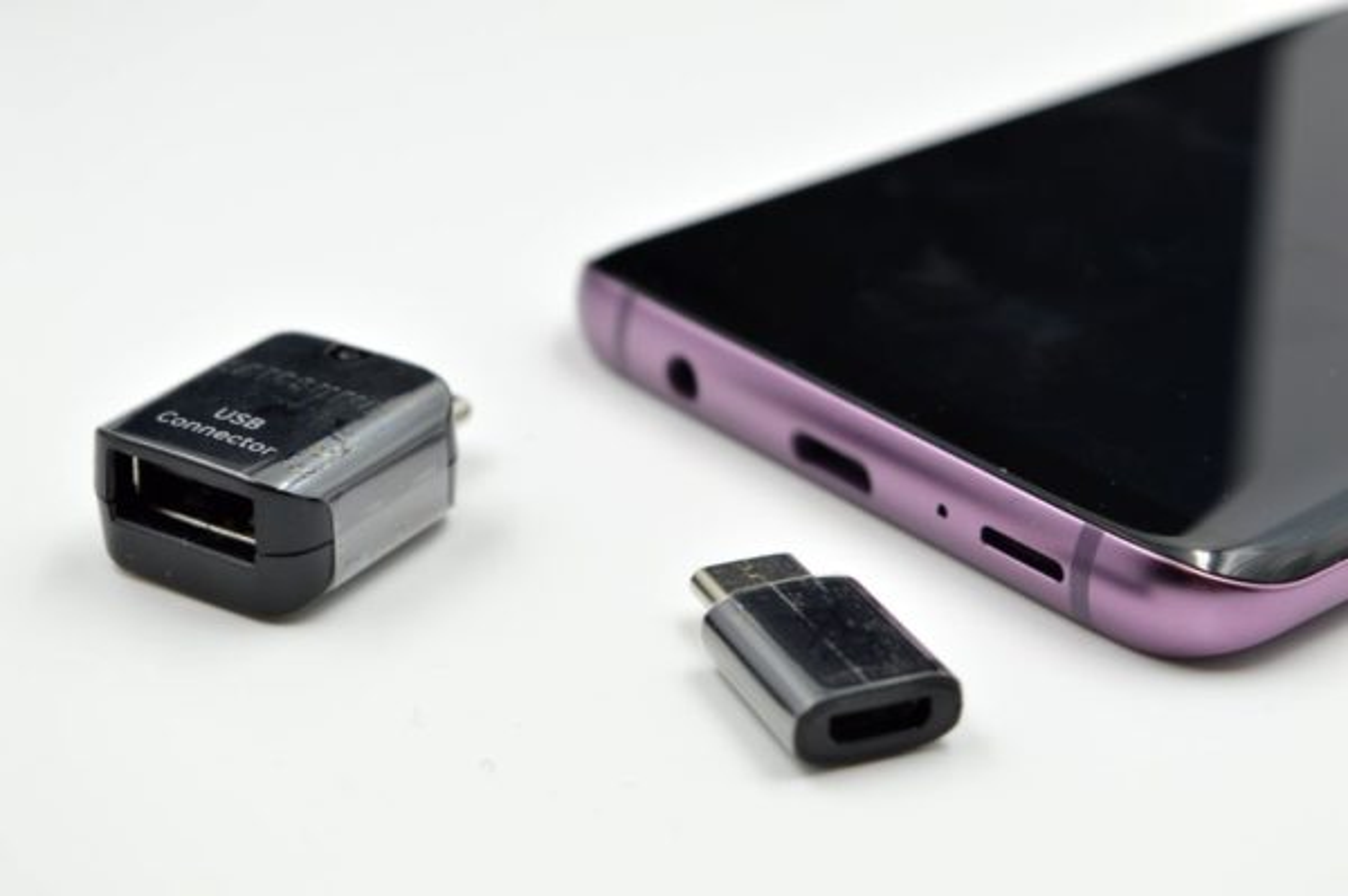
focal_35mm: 82
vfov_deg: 16.5
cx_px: 674
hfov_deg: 24.6
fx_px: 3087
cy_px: 448
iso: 100
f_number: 10
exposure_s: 1/20
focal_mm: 55
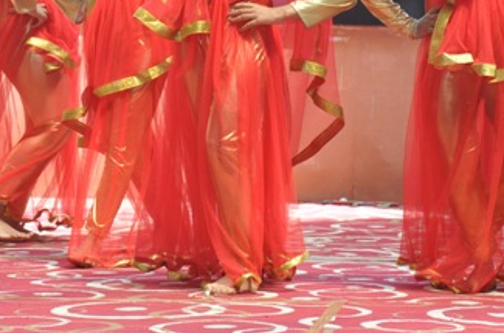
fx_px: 1983
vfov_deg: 9.6
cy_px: 9
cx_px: 388
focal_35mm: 142
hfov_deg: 14.4
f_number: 6.3
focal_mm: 48
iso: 1000
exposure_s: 1/400
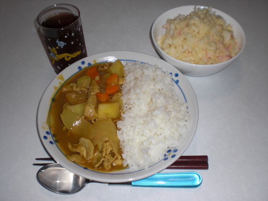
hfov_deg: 49.0
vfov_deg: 37.7
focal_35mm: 38
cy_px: 100
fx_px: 294
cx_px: 134
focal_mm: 6.3
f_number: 3.1
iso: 64
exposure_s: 1/60
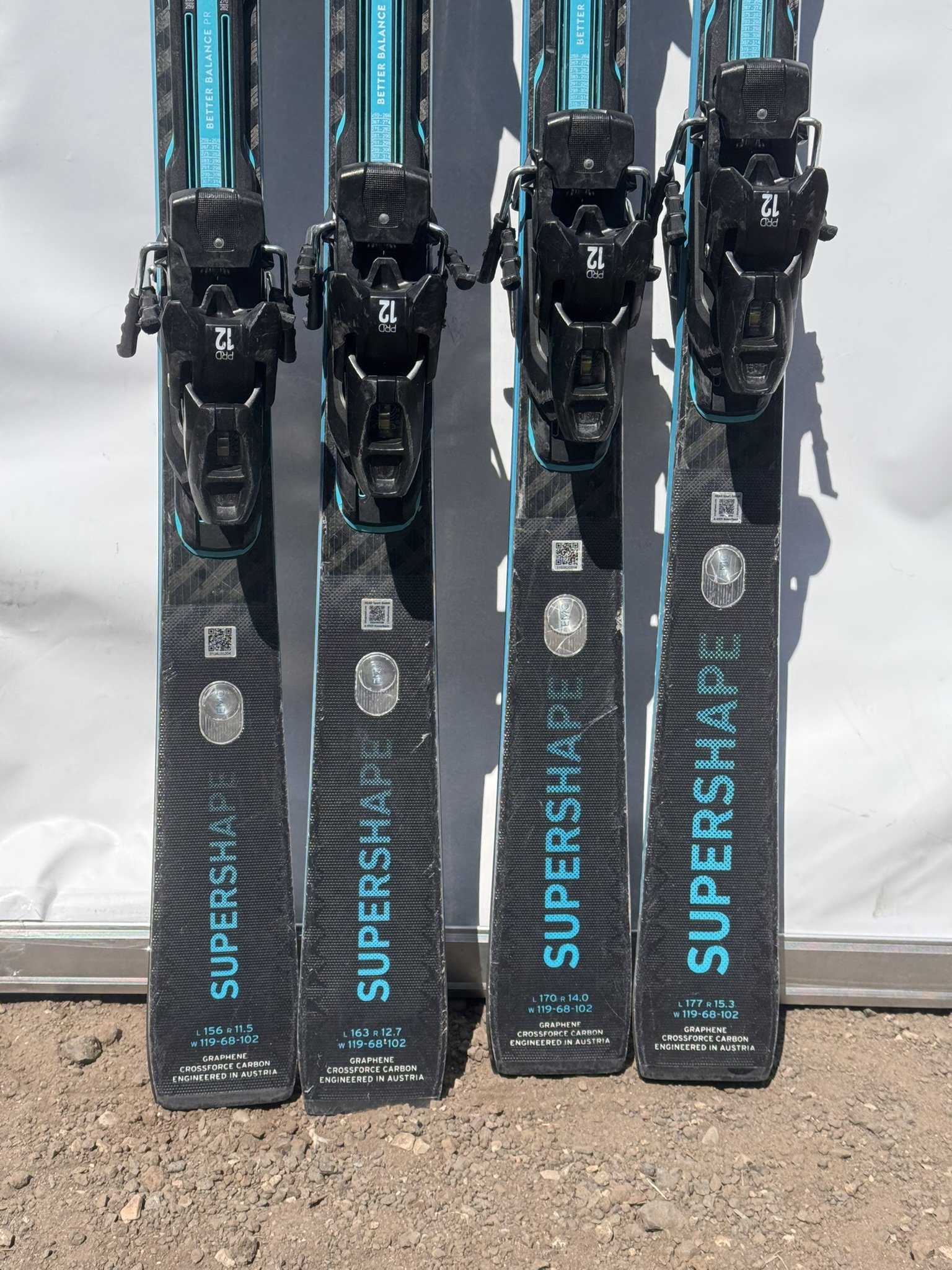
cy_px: 635
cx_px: 476
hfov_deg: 30.3
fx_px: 1760
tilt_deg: -19.6
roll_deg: -0.9
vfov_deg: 39.7
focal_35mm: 48
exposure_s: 1/4975
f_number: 1.78
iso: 64
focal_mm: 6.76
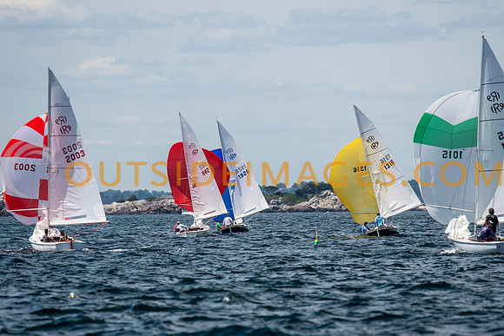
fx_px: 6301
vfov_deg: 3.1
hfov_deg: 4.6
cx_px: 252
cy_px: 168
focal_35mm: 450
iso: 320
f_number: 5
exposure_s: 1/3200
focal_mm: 300
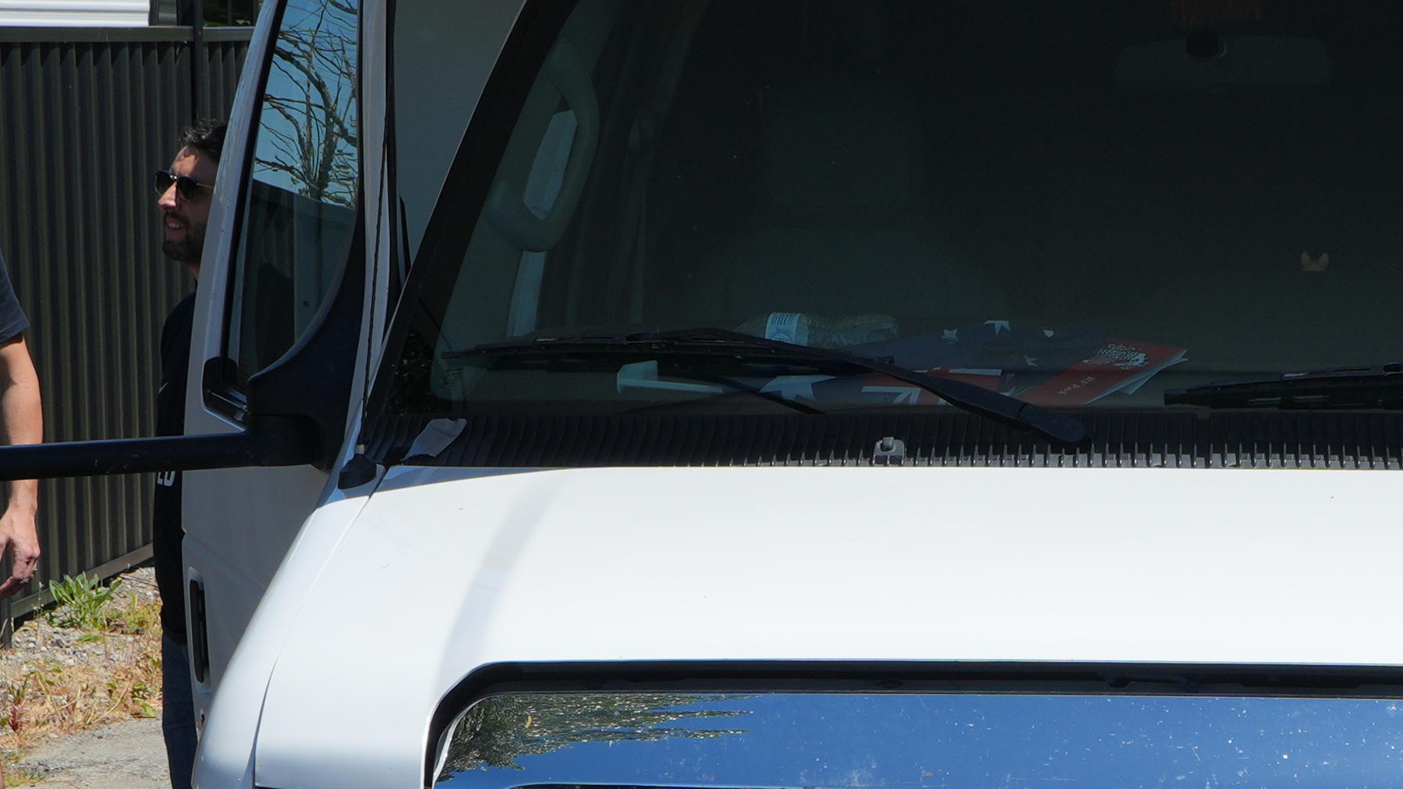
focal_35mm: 100
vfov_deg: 12.0
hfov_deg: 21.1
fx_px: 3737
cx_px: 1021
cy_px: 498
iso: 100
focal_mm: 23
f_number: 8
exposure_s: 1/320
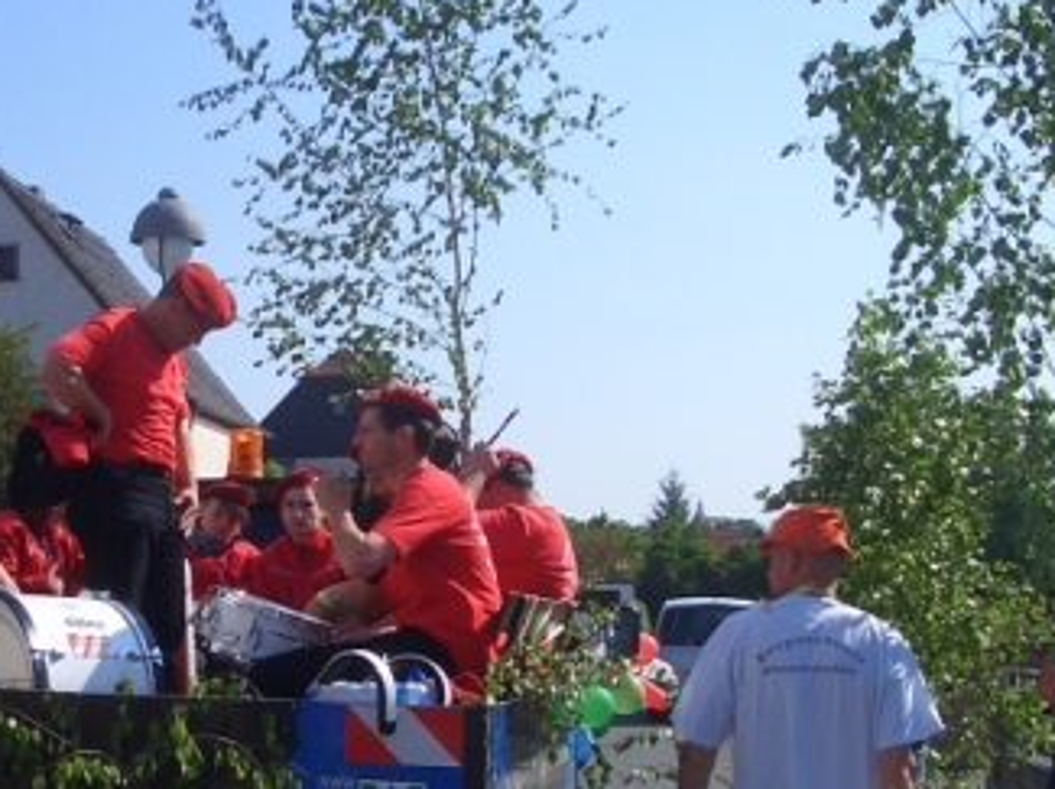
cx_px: 240
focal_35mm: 69
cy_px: 507
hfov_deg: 27.7
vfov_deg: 21.2
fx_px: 2101
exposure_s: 1/640
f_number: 4.3
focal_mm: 5.8
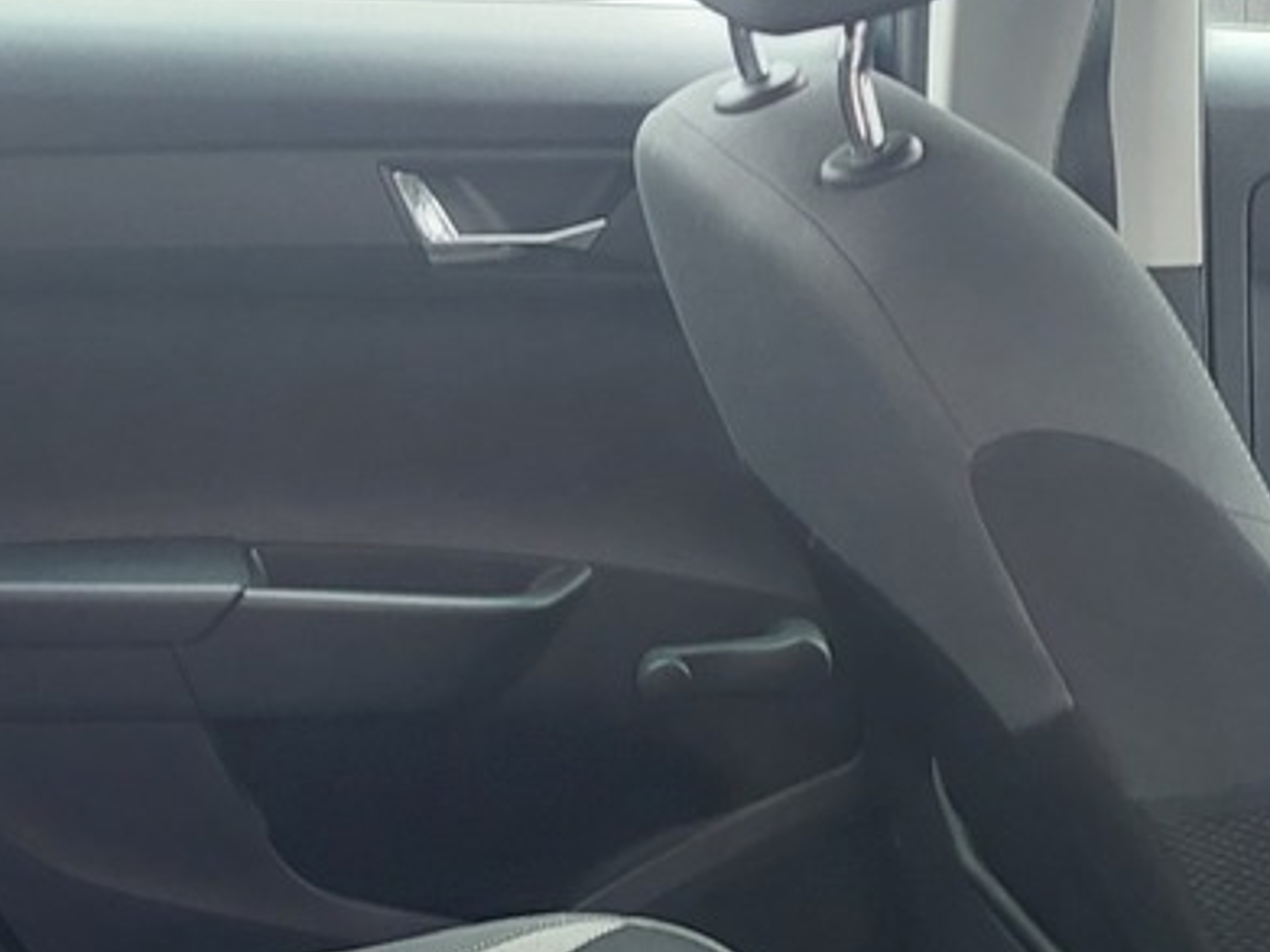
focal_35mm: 92
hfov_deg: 21.3
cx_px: 692
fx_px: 3374
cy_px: 1602
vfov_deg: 14.5
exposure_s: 1/50
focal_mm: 5.23
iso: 64
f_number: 1.8
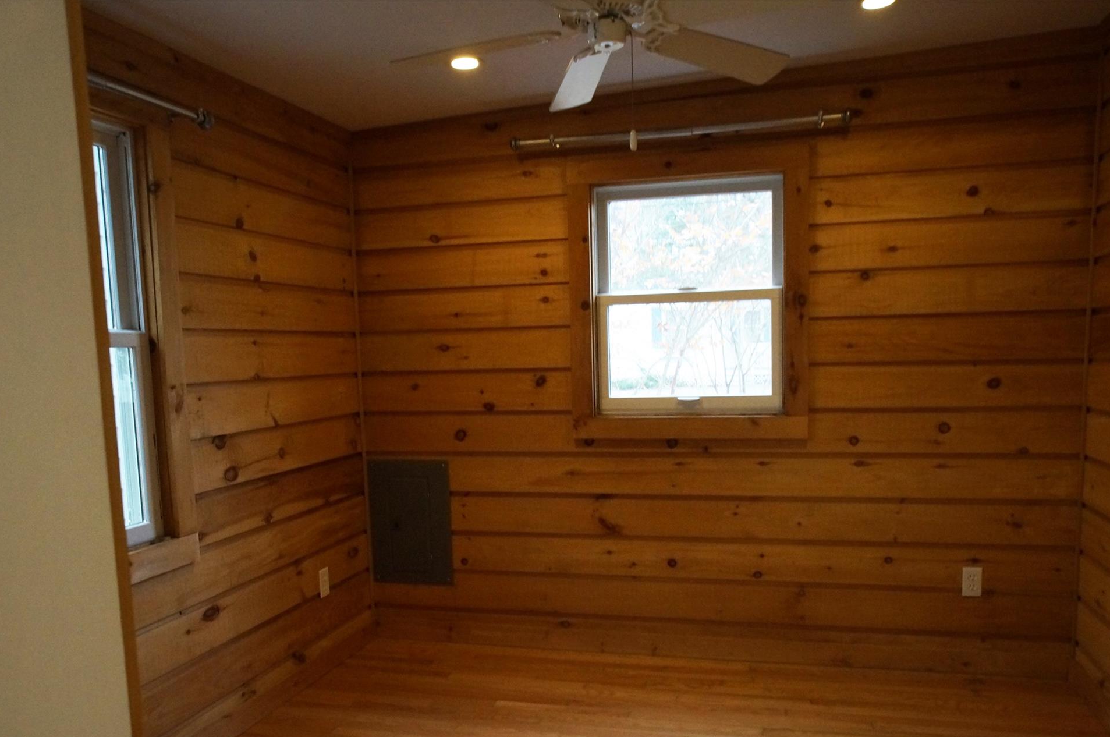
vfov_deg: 44.8
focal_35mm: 29
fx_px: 893
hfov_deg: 63.7
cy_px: 395
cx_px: 567
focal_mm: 18
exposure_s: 1/60
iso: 1600
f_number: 5.6
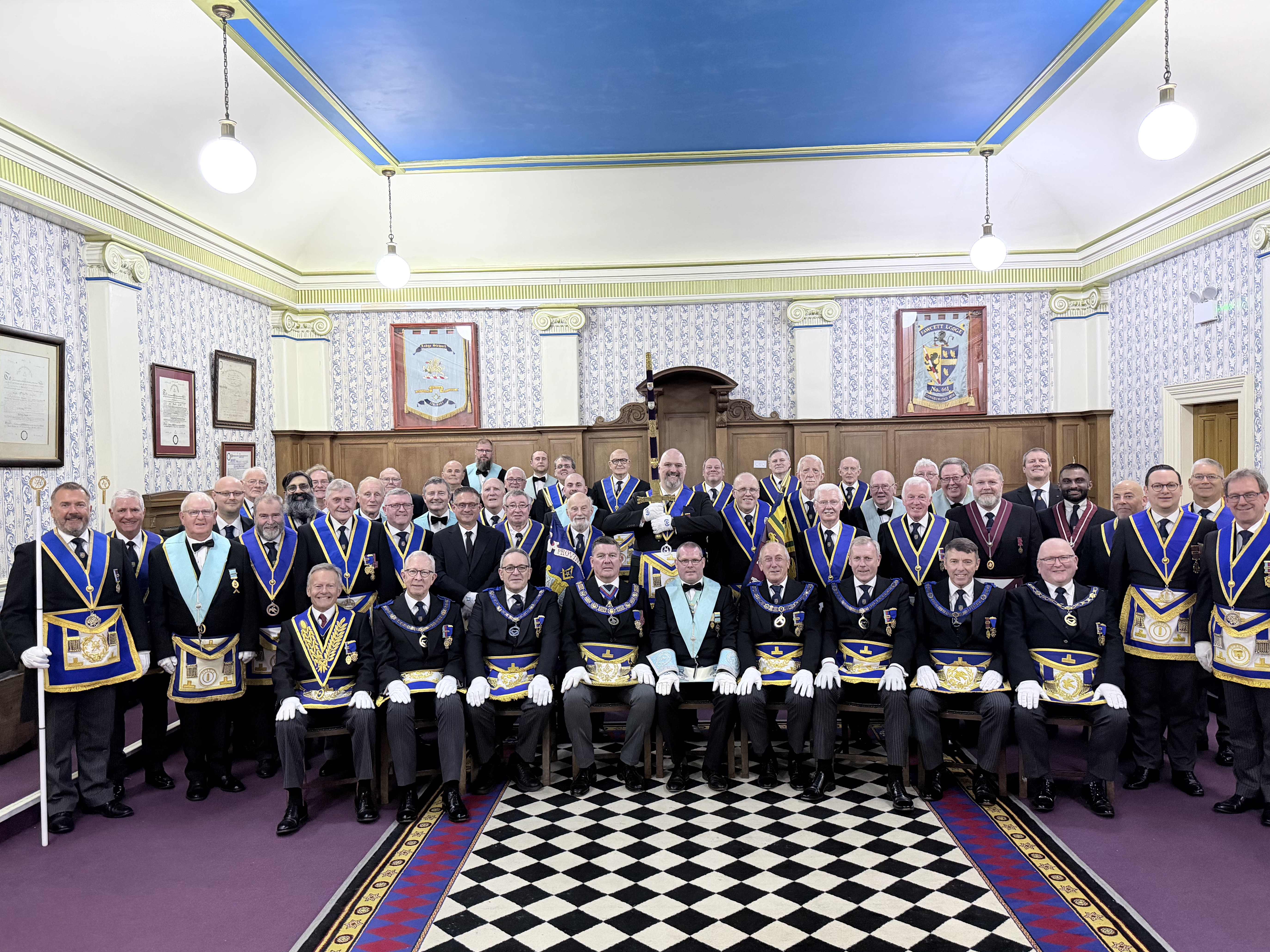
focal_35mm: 25
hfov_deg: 69.4
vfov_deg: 54.9
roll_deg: +1.3
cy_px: 495
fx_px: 917
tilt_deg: -2.3
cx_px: 654
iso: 500
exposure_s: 1/50
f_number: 1.78
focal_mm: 6.76
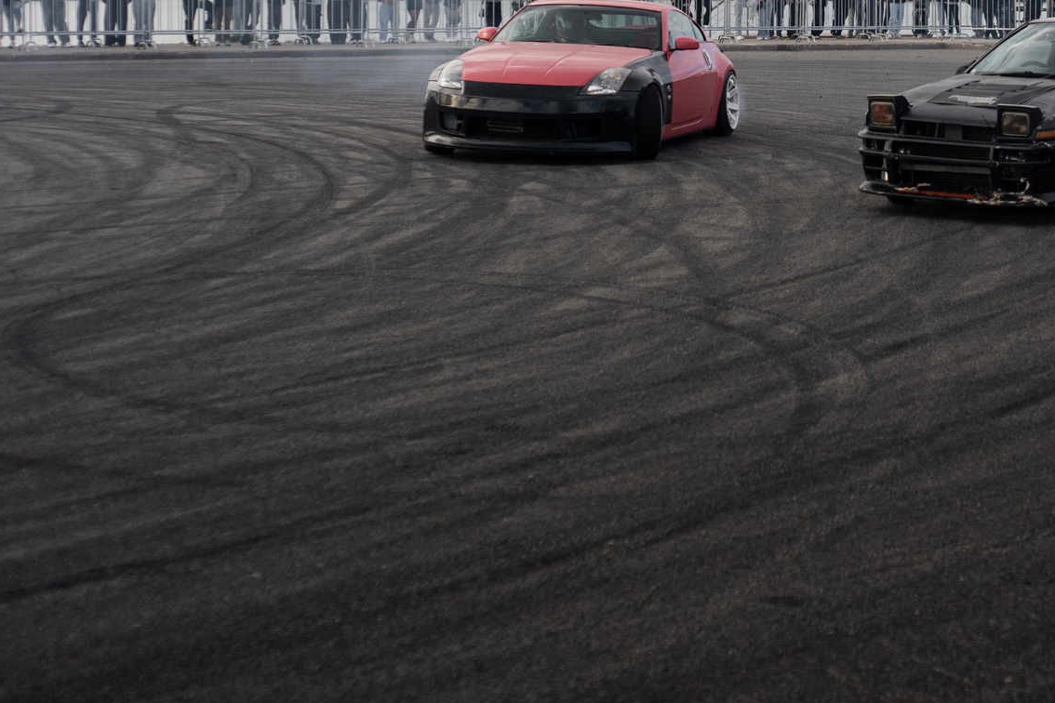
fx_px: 2315
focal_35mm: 79
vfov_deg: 17.0
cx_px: 941
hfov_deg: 24.9
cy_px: 35
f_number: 2.2
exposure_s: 1/2000
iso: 100
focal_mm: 35
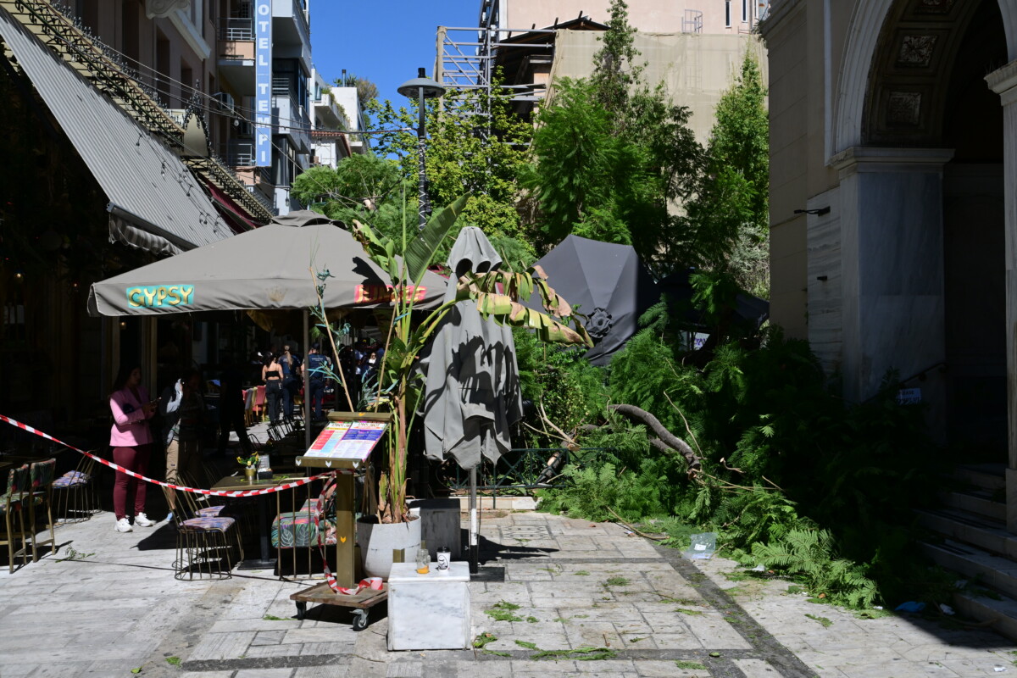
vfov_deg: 35.9
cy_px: 339
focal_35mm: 37
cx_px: 508
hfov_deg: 51.9
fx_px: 1045
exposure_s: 1/1000
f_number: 10
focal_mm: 37
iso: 400
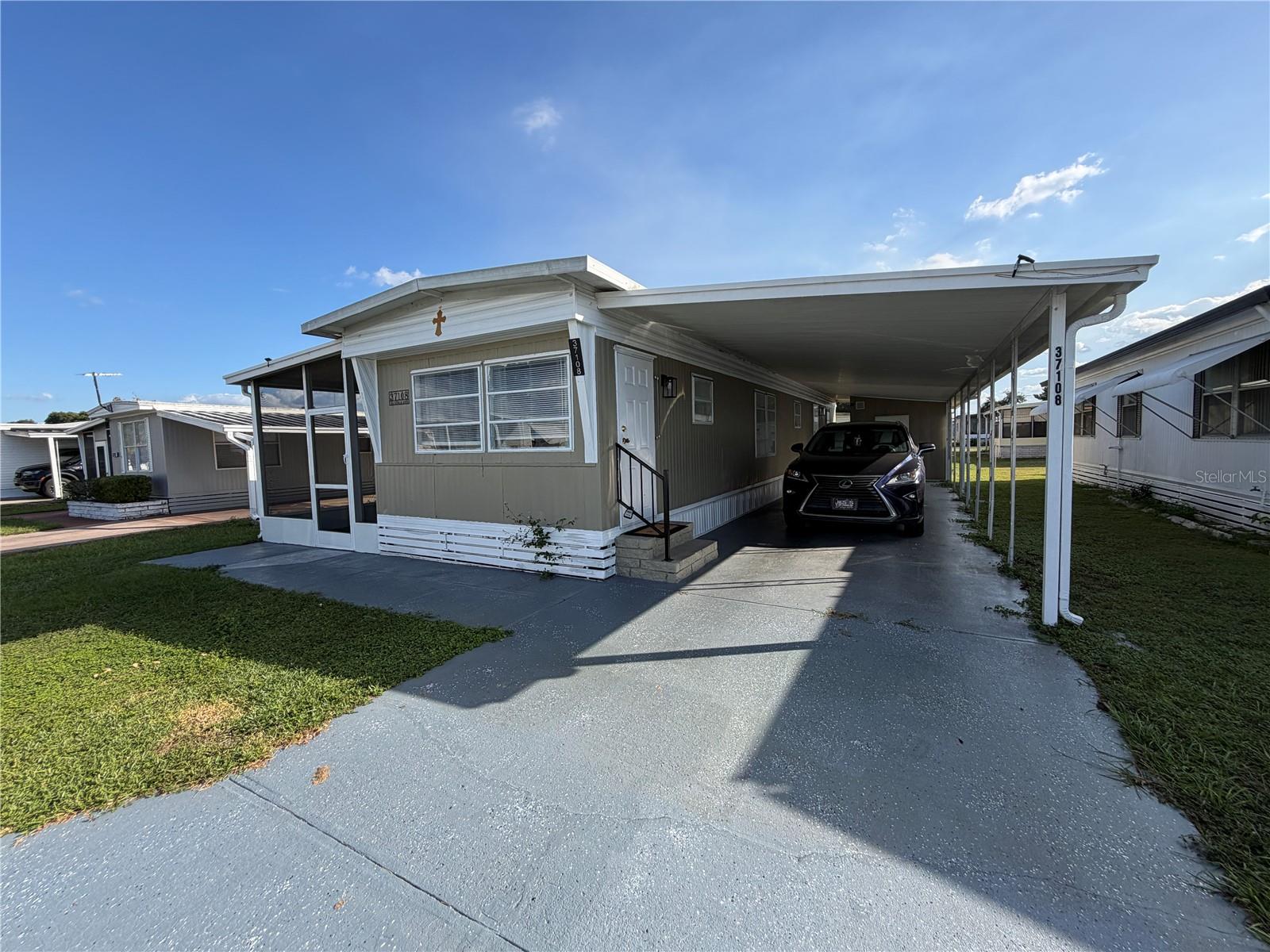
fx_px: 514
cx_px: 635
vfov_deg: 85.7
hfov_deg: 102.1
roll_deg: +1.5
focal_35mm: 14
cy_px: 476
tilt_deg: -2.7
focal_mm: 2.22
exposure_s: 1/770
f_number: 2.2
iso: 25
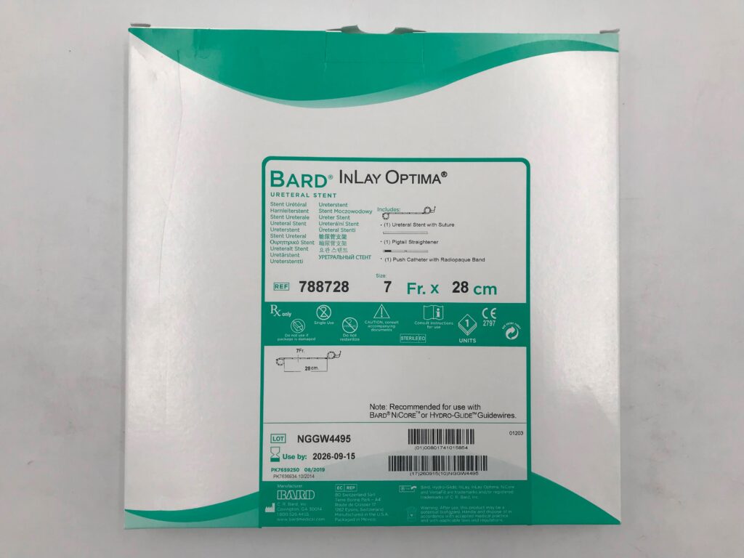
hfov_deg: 63.4
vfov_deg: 49.7
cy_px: 279
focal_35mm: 28
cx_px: 372
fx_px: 602
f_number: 1.8
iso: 20
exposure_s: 1/335
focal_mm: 3.99
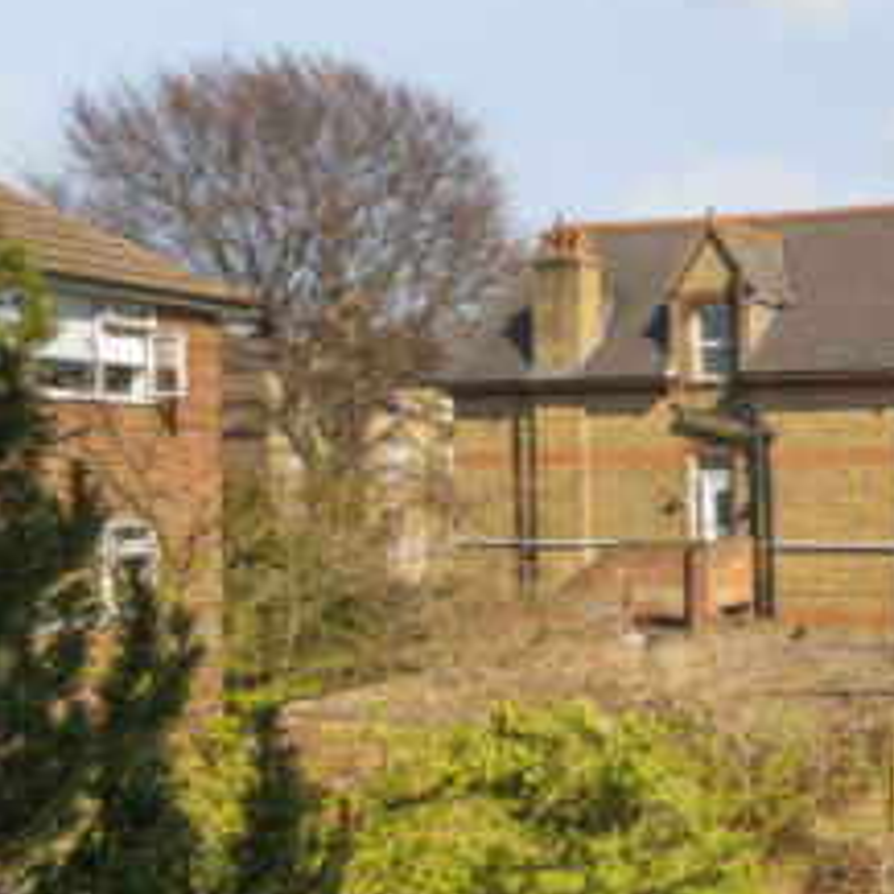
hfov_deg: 30.5
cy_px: 478
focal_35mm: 36
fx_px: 1052
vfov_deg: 46.0
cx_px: 1277
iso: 200
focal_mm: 14
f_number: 8
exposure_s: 1/320
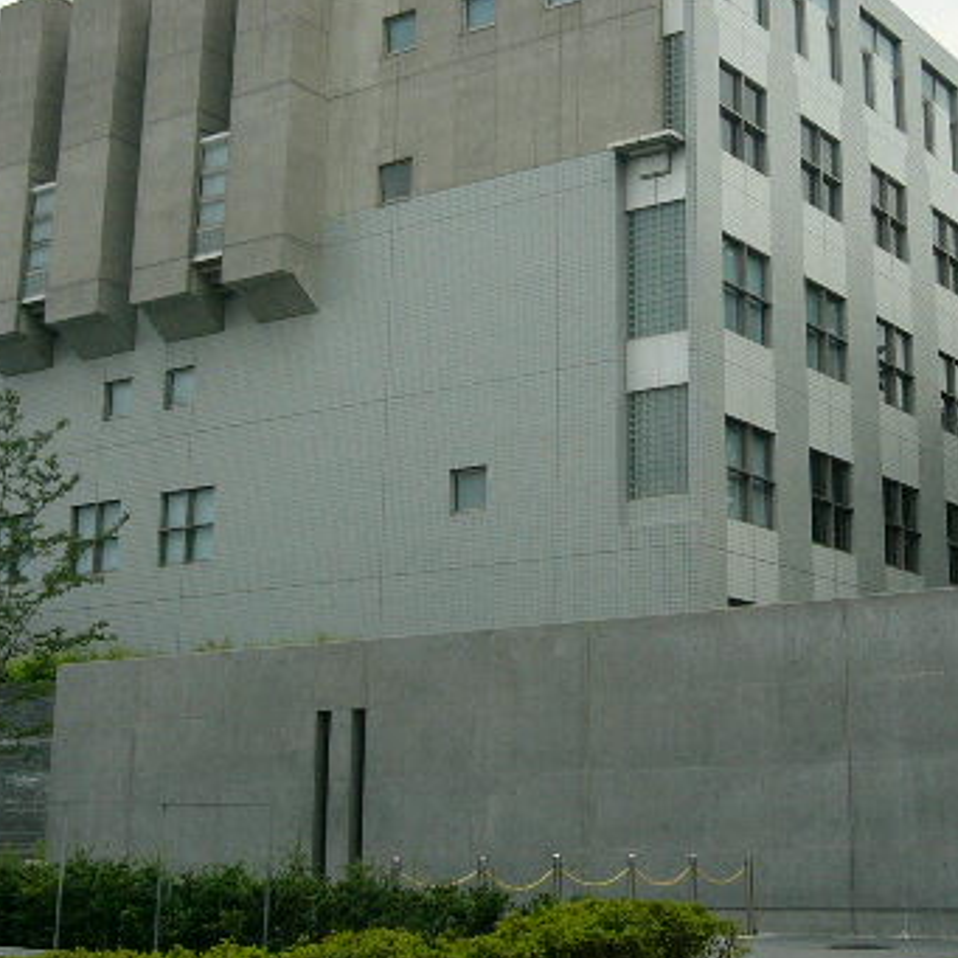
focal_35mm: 58
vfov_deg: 29.4
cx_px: 629
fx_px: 1816
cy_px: 323
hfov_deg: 29.4
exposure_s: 1/200
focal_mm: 5.8
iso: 100
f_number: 8
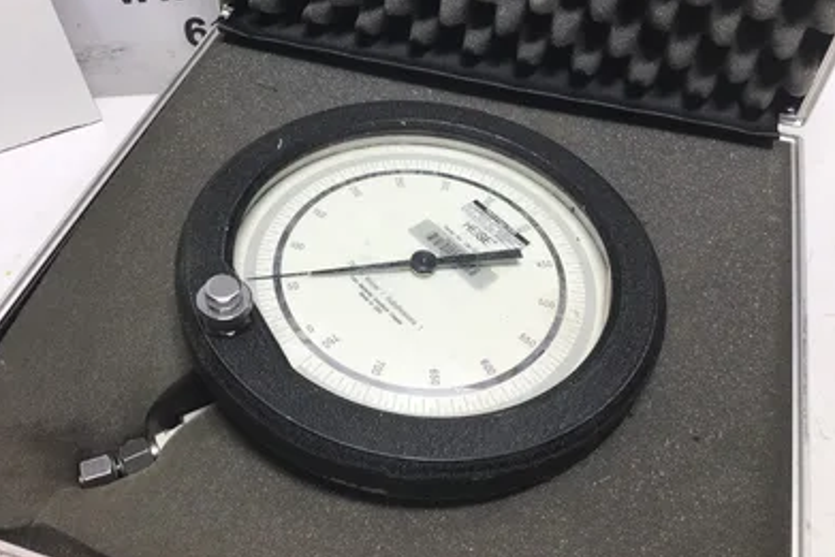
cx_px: 414
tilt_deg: -51.2
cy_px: 250
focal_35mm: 33
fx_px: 766
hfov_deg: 57.2
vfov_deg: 40.0
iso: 32
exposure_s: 1/120
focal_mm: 3.3
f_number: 2.4
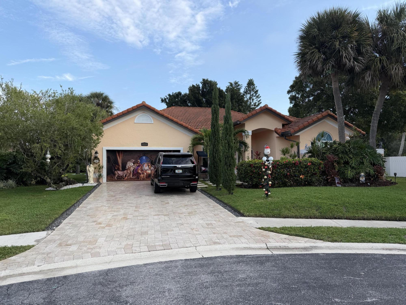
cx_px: 203
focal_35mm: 24
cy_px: 152
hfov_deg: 71.6
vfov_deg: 56.8
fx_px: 281
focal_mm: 6.76
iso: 80
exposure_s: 1/1812
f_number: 1.78
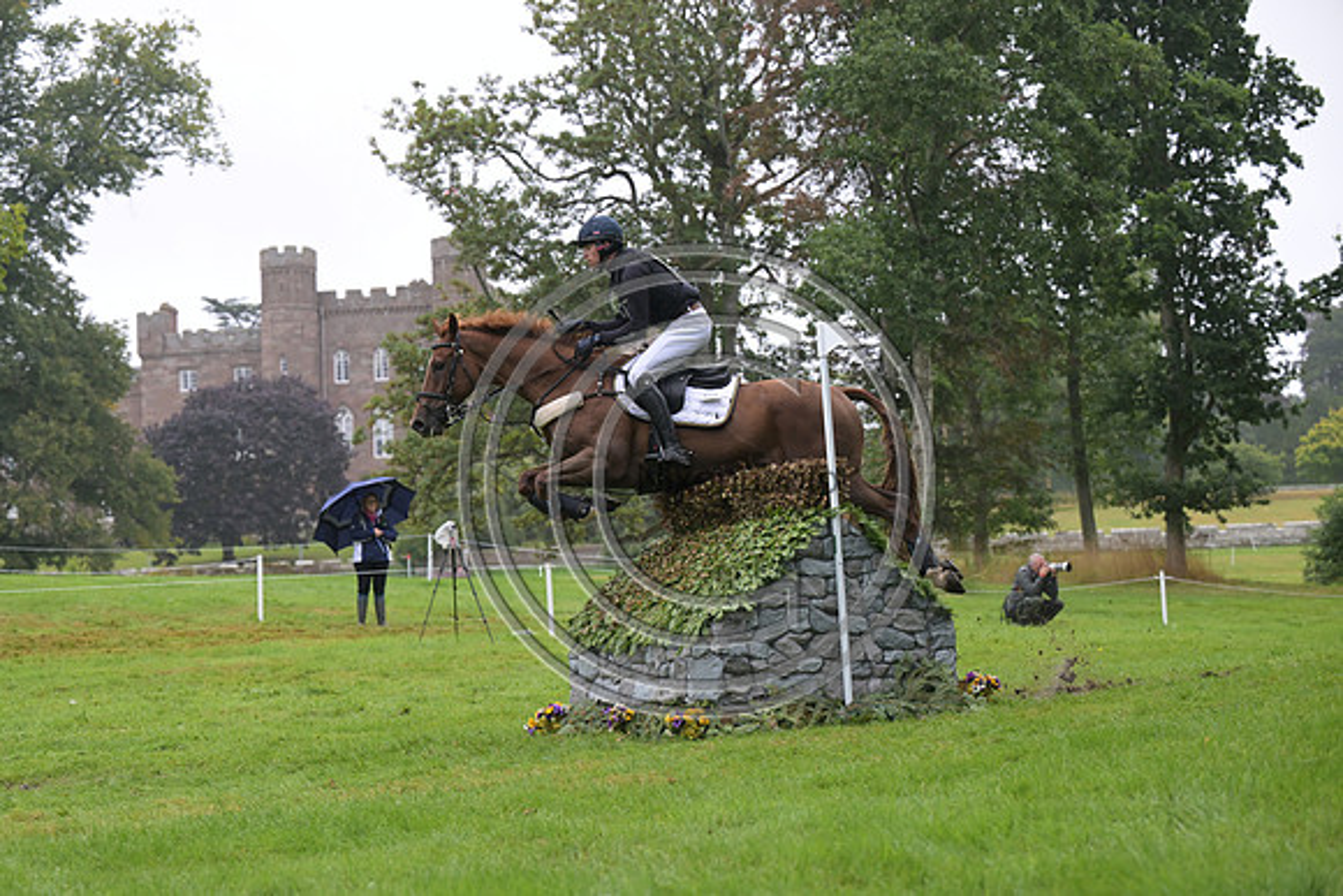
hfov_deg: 25.1
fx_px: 3022
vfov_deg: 16.9
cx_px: 672
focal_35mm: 81
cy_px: 448
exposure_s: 1/1250
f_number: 4
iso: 1600
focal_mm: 81
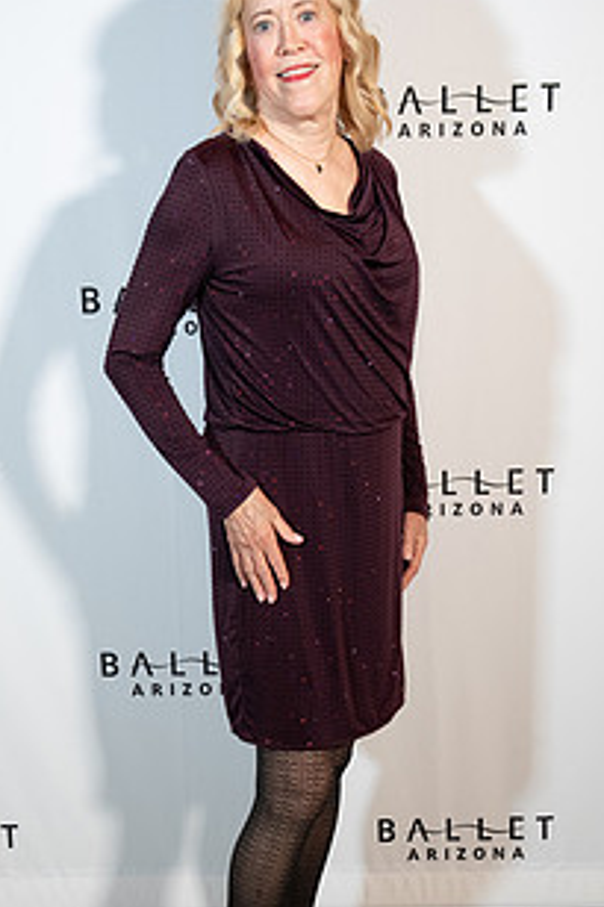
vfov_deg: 29.2
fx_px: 1738
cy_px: 509
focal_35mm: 69
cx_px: 318
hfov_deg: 19.7
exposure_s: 1/200
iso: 1600
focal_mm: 47.2
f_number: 2.8
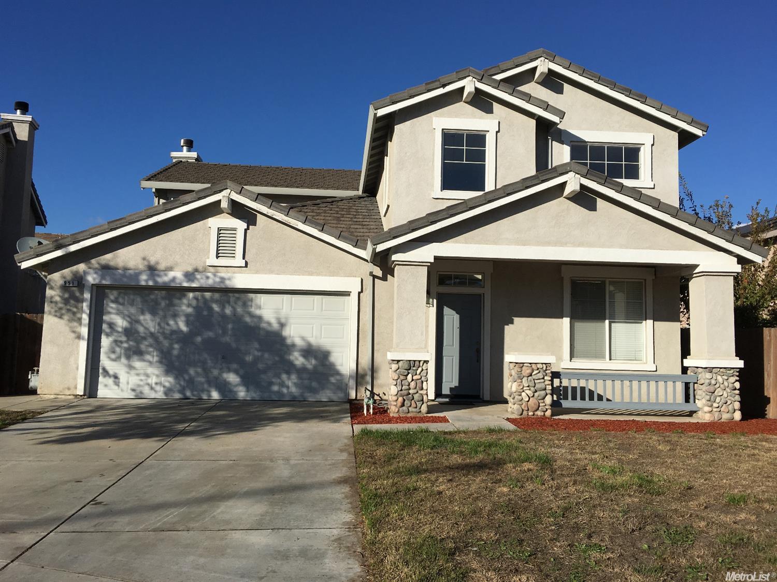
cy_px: 291
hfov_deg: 61.7
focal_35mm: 29
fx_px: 651
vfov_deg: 48.2
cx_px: 388
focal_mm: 4.15
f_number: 2.2
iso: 25
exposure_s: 1/3205
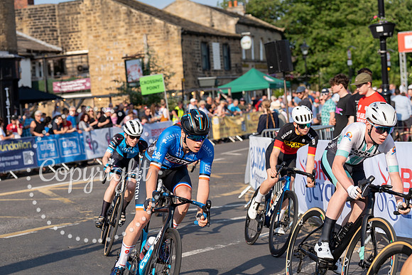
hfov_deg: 27.0
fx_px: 858
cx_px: 206
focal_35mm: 75
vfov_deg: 18.2
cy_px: 138
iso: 160
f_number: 4
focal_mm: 75
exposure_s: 1/1000
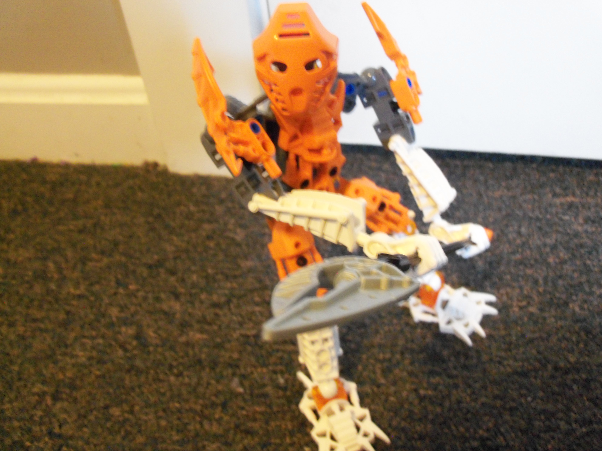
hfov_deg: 52.6
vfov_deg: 40.7
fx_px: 609
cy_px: 226
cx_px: 301
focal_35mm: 35
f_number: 3
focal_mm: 6.3
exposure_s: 1/4
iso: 400
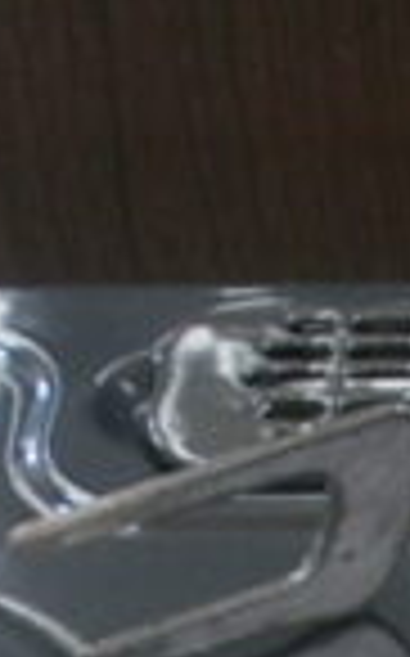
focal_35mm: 193
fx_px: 3457
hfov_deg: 6.6
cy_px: 1611
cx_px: 721
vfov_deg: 9.6
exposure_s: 1/10
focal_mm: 4.65
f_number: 2.6
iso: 125
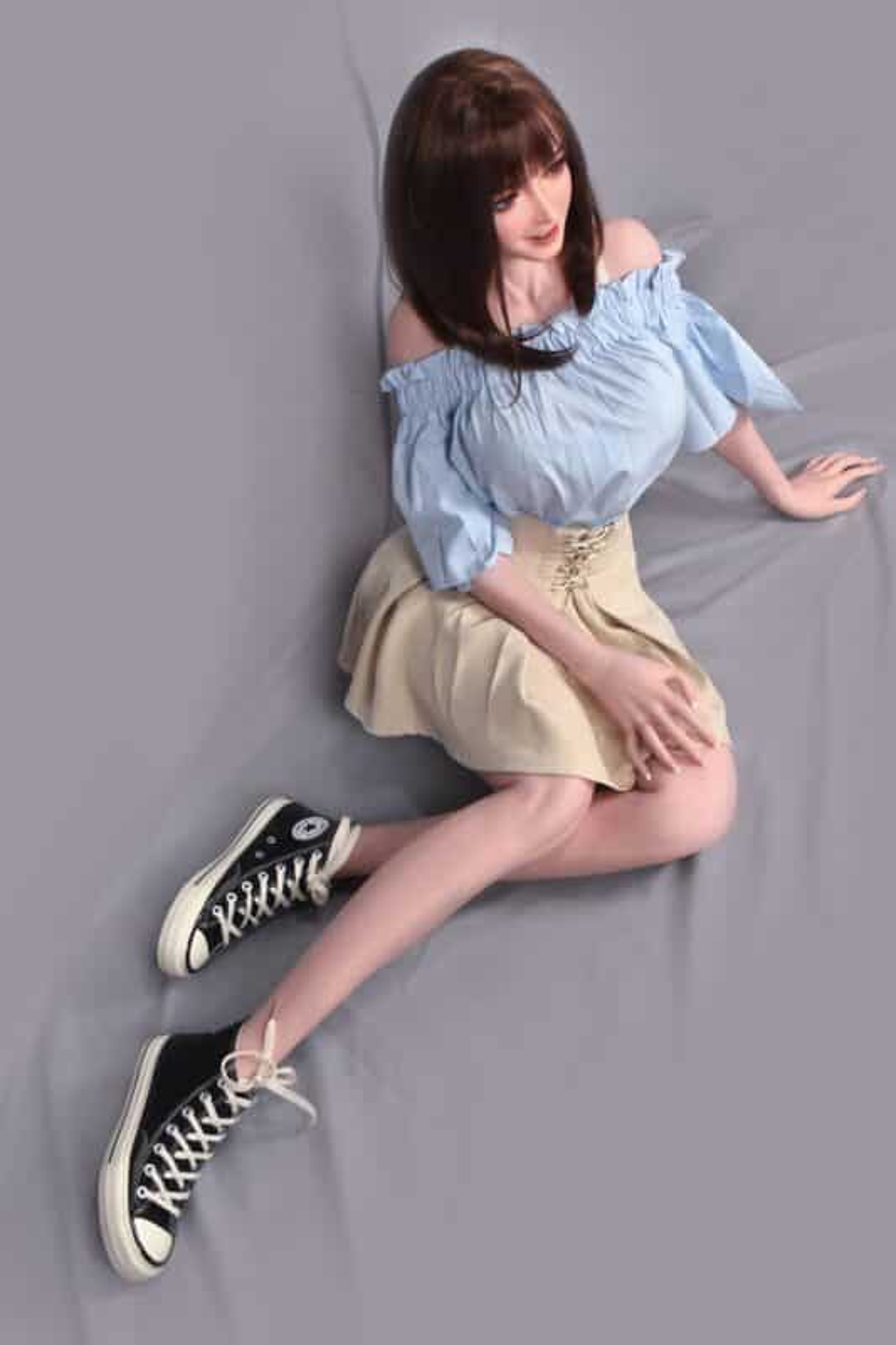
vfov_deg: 42.3
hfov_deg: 28.9
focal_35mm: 46
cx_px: 448
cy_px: 672
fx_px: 1737
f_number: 6.3
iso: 1000
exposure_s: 1/80
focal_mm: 31
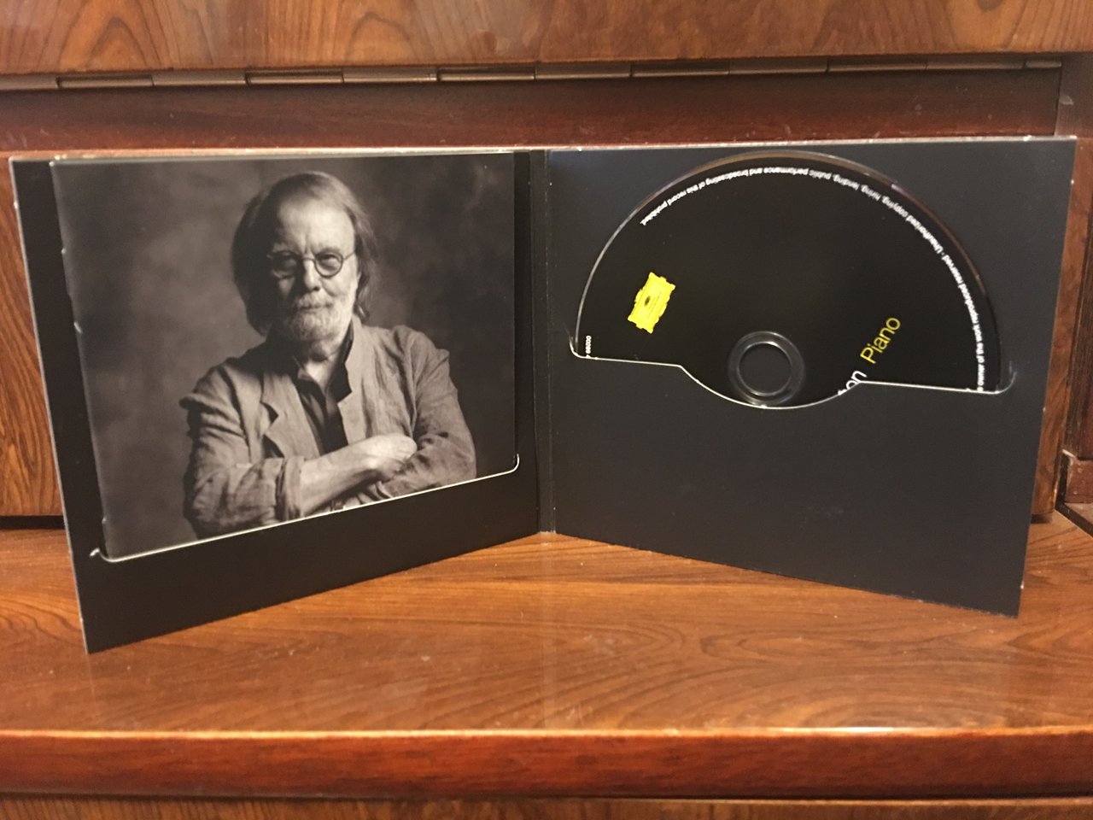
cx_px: 546
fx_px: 916
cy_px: 410
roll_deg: -0.5
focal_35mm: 29
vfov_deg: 48.2
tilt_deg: -15.5
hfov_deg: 61.7
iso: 125
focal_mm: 4.15
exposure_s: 1/4
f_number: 2.2
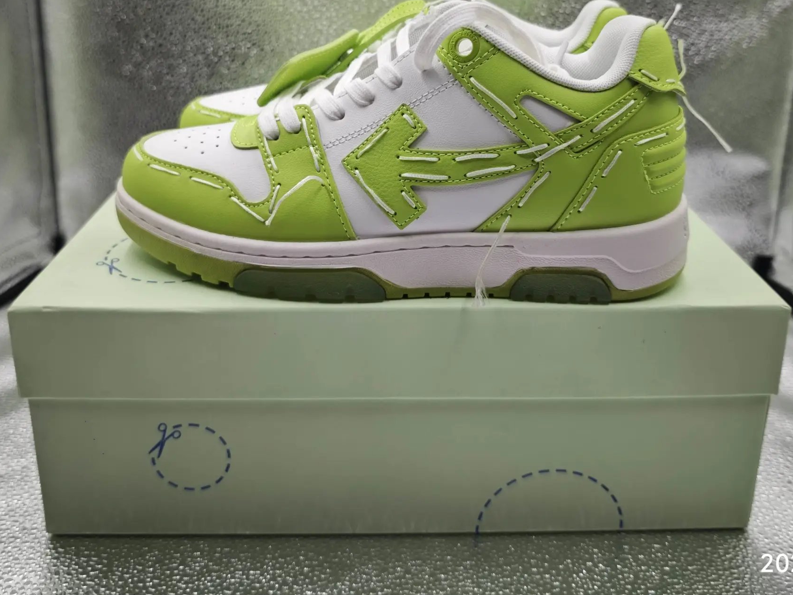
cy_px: 164
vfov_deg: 39.8
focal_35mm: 35
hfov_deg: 52.6
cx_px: 410
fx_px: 802
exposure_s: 1/100
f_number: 1.44
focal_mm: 6.68
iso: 64
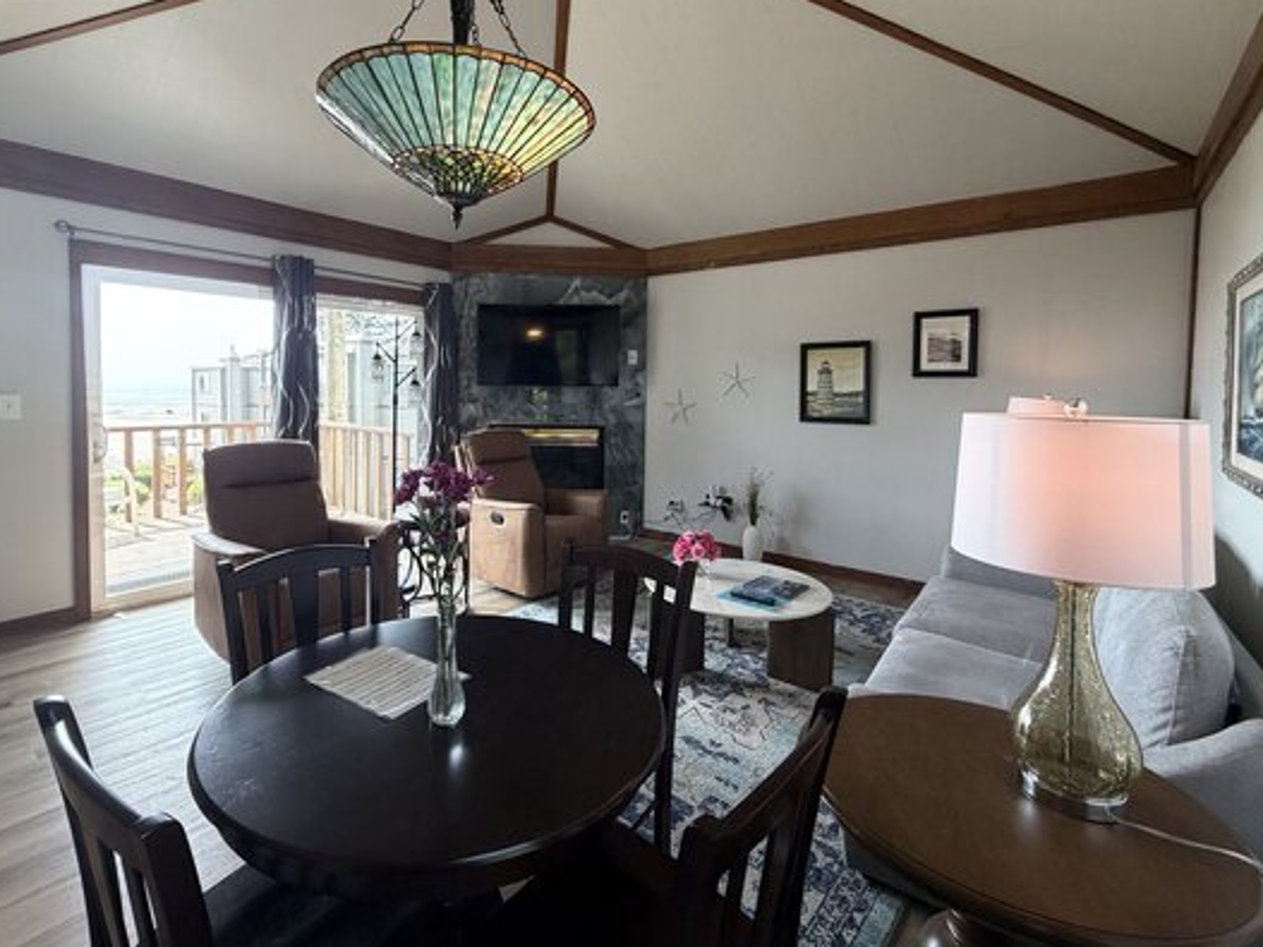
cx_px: 563
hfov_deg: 90.7
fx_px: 620
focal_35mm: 17
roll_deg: -0.5
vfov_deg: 74.3
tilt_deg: -2.6
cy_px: 408
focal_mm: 2.22
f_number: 2.2
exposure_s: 1/120
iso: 320
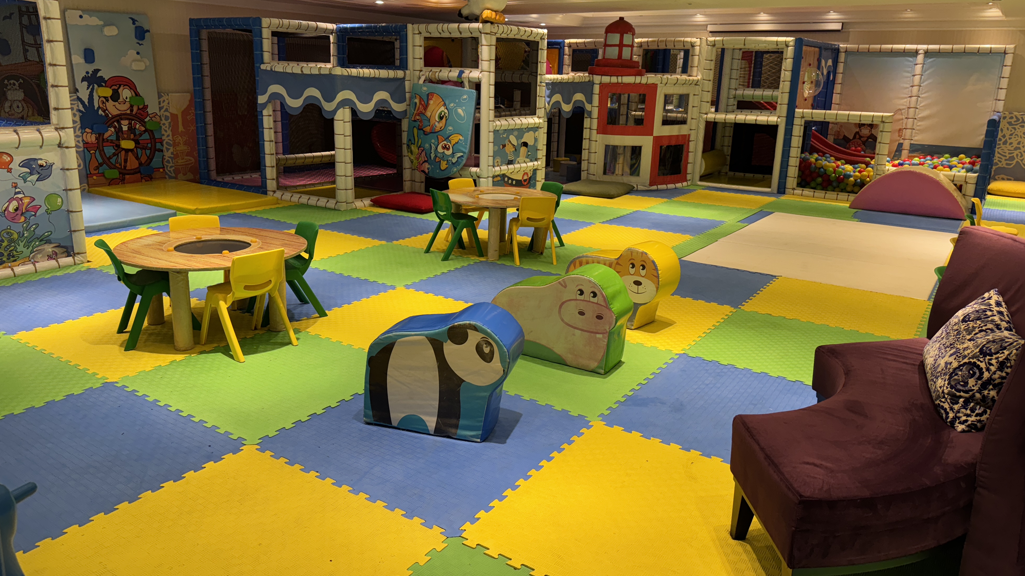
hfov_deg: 69.9
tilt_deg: -14.7
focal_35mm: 27
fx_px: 734
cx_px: 499
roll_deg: -1.4
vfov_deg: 42.8
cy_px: 263
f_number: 1.78
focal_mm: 6.76
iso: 125
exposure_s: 1/100
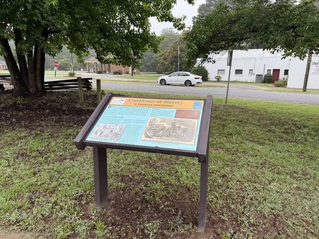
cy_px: 120
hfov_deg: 71.6
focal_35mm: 24
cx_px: 160
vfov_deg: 56.8
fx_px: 221
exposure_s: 1/868
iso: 80
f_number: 1.78
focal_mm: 6.76
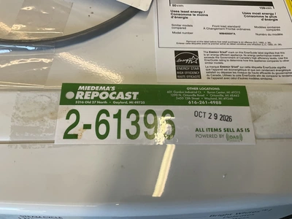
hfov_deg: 61.7
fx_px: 245
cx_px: 146
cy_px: 110
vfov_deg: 48.2
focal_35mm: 29
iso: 64
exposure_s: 1/60
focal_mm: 3
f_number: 1.8
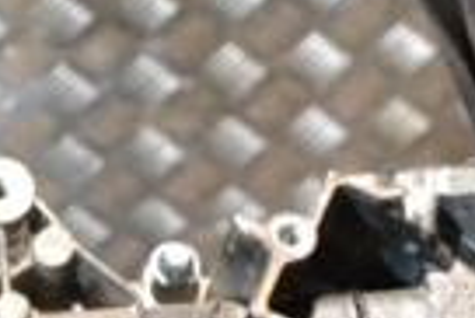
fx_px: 1572
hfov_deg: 16.3
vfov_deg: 11.3
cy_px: 374
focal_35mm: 119
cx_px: -133
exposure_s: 1/100
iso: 3200
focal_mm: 18
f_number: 4.5
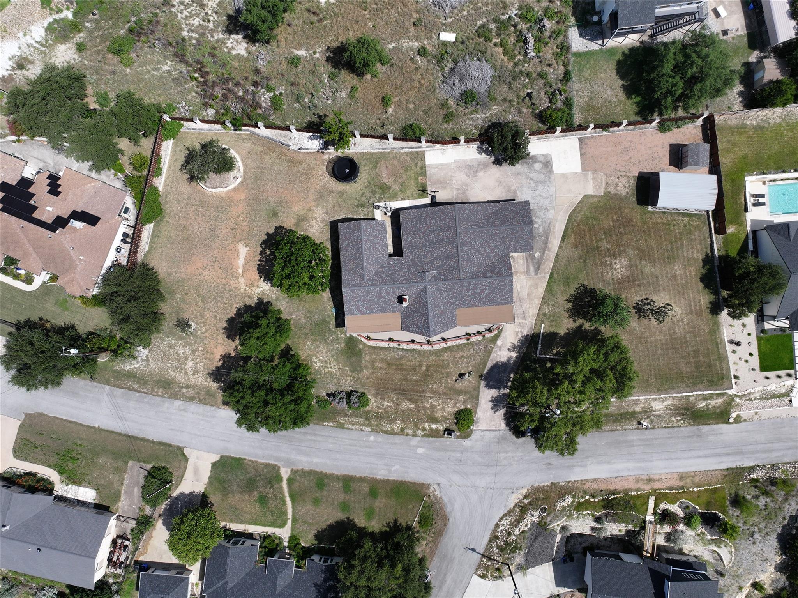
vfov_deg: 56.8
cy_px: 299
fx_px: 553
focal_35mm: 24
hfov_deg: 71.6
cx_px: 399
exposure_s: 1/2500
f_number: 2.8
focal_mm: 12.29
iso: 100
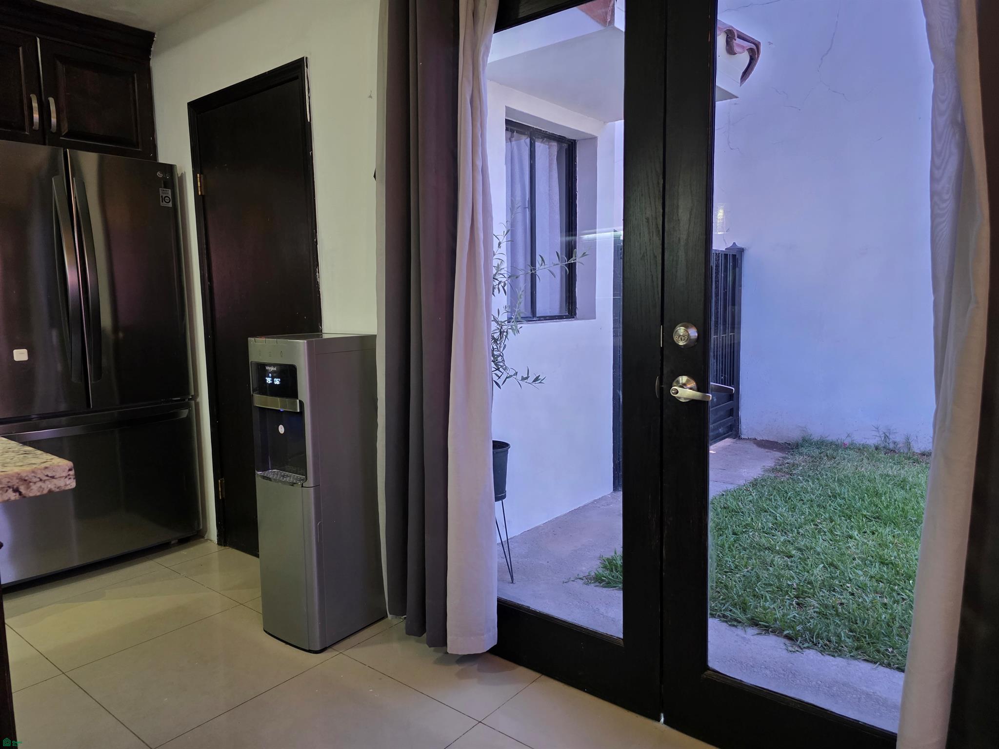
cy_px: 374
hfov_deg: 73.9
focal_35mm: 23
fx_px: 664
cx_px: 500
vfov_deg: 58.9
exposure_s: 1/120
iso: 500
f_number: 1.7
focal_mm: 6.3
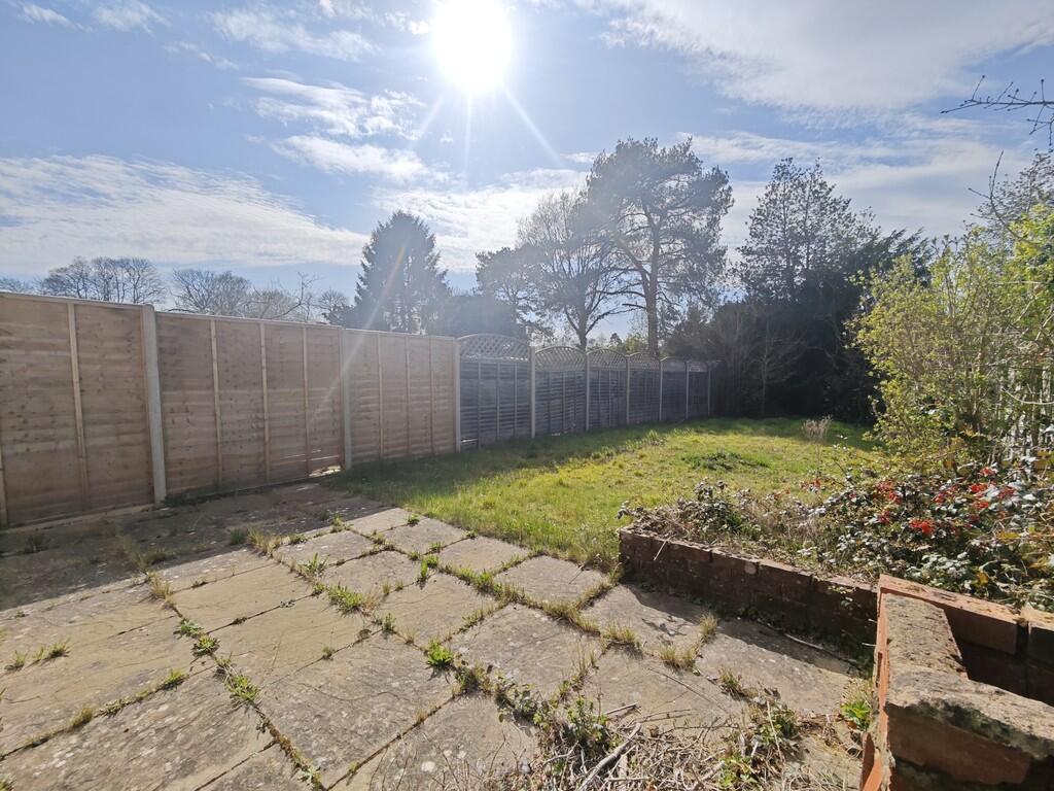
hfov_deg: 102.1
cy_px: 396
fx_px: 426
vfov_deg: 85.7
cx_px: 527
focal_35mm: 14
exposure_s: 1/1827
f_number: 2.2
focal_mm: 2.16
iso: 50
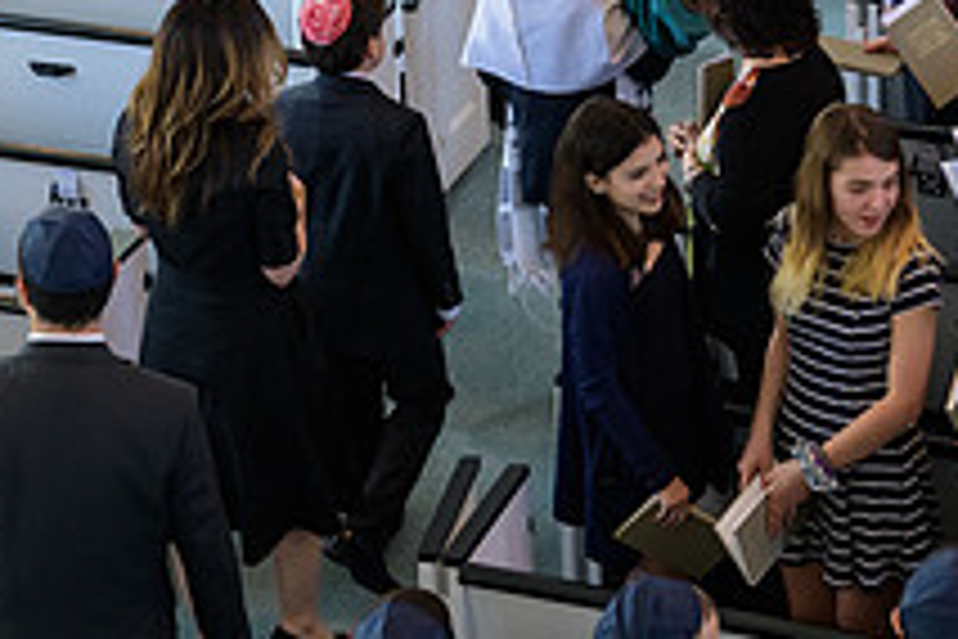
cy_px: -38
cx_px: 661
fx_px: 3486
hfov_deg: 15.6
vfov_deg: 10.4
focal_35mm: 131
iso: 1000
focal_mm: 48
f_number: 3.2
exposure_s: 1/200
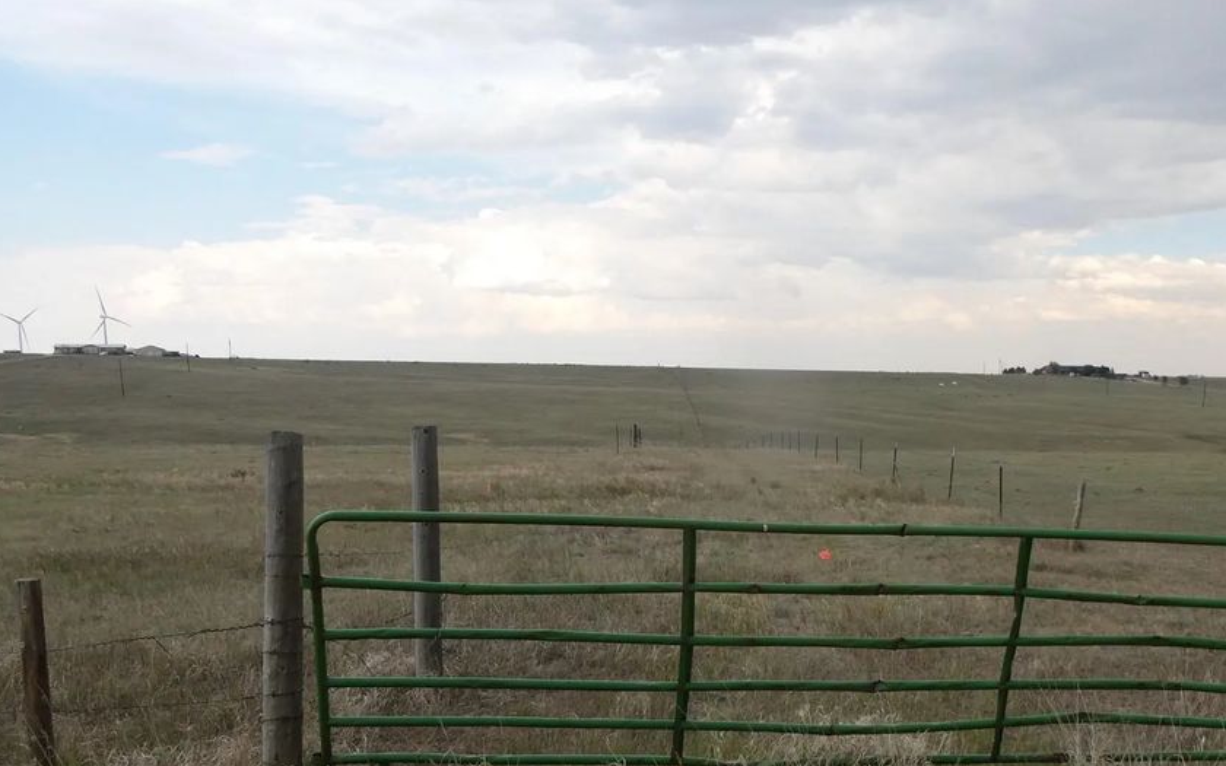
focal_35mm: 31
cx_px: 715
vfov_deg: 40.1
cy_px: 512
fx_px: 1036
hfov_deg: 60.9
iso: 80
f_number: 3.3
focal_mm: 4.3
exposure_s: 1/400
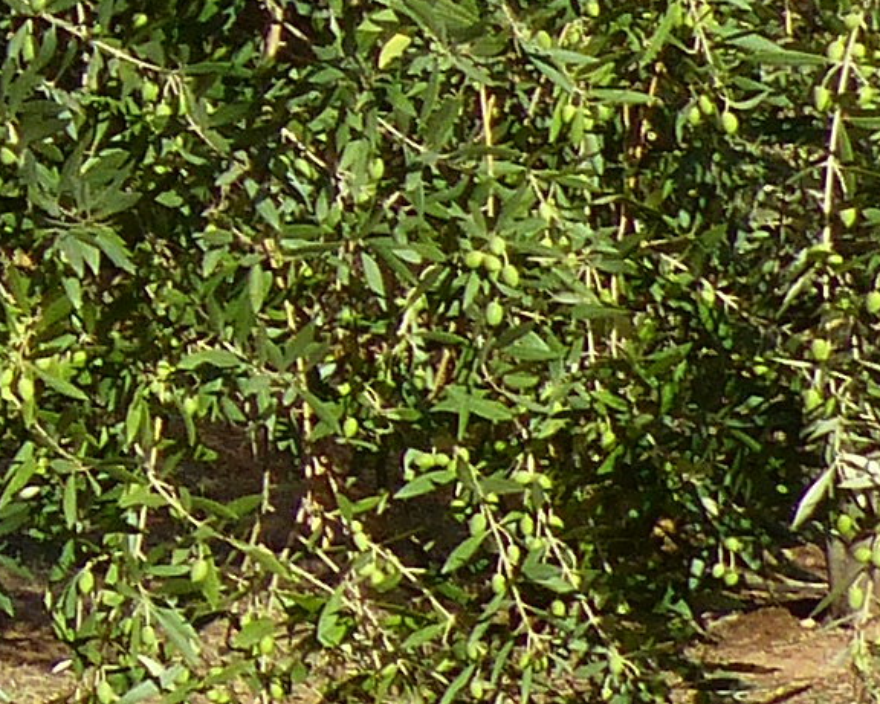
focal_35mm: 278
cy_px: -441
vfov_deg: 5.5
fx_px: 7242
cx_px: -1413
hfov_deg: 6.5
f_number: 4
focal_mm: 7.4
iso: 100
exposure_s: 1/800
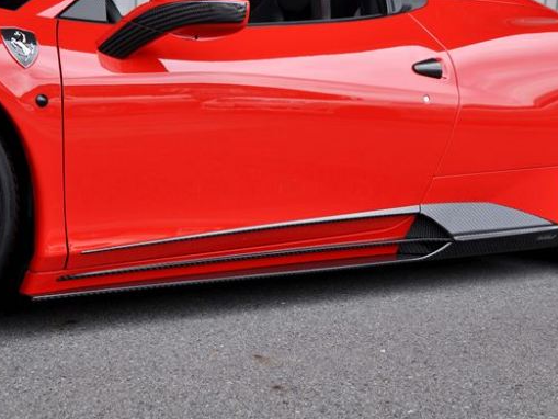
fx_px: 1016
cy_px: 211
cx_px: 293
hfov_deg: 30.7
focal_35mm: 63
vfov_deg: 23.3
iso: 200
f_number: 9
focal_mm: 38
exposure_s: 1/80
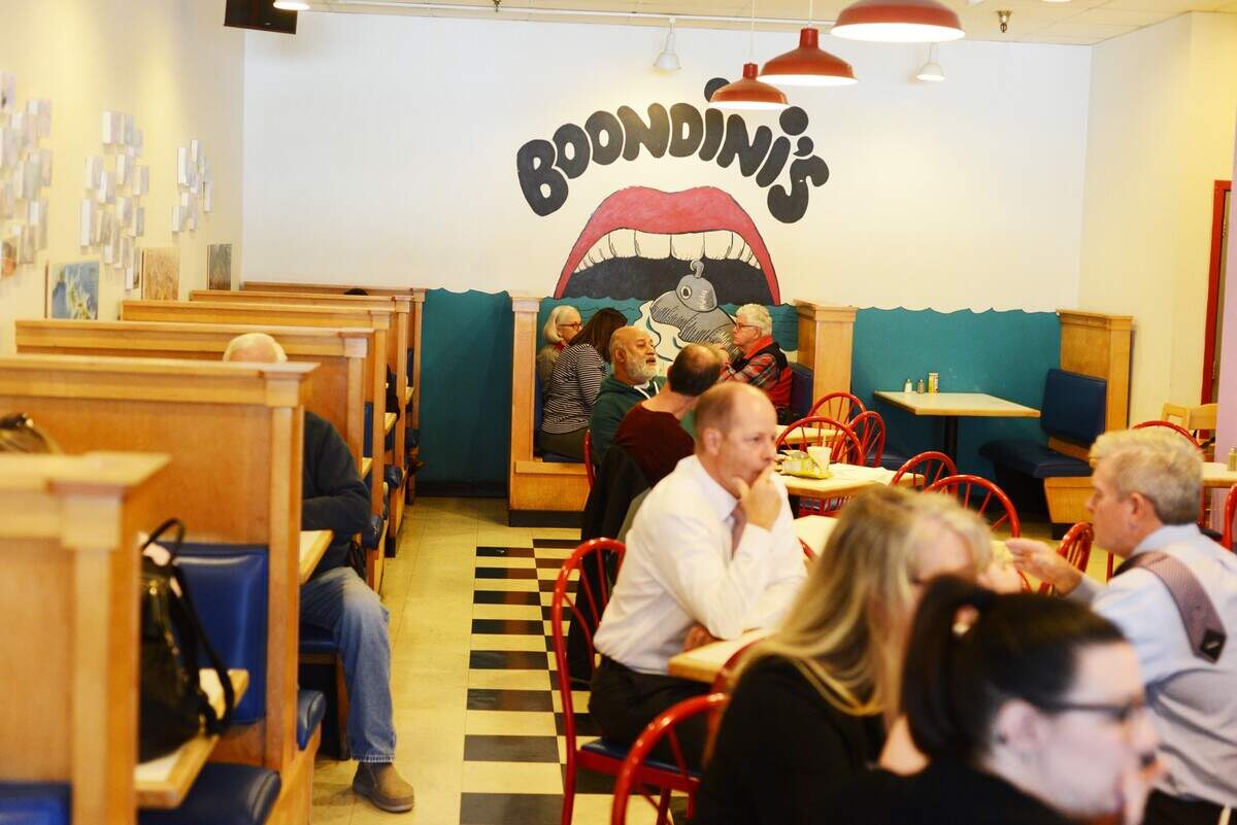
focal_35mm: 50
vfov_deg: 27.0
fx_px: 1719
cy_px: 412
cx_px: 618
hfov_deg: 39.6
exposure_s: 1/200
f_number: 2.8
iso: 2000
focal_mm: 50
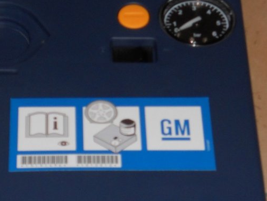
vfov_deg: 9.5
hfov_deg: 12.6
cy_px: 118
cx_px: 118
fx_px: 1212
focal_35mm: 157
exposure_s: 1/60
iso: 200
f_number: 5.9
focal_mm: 13.9
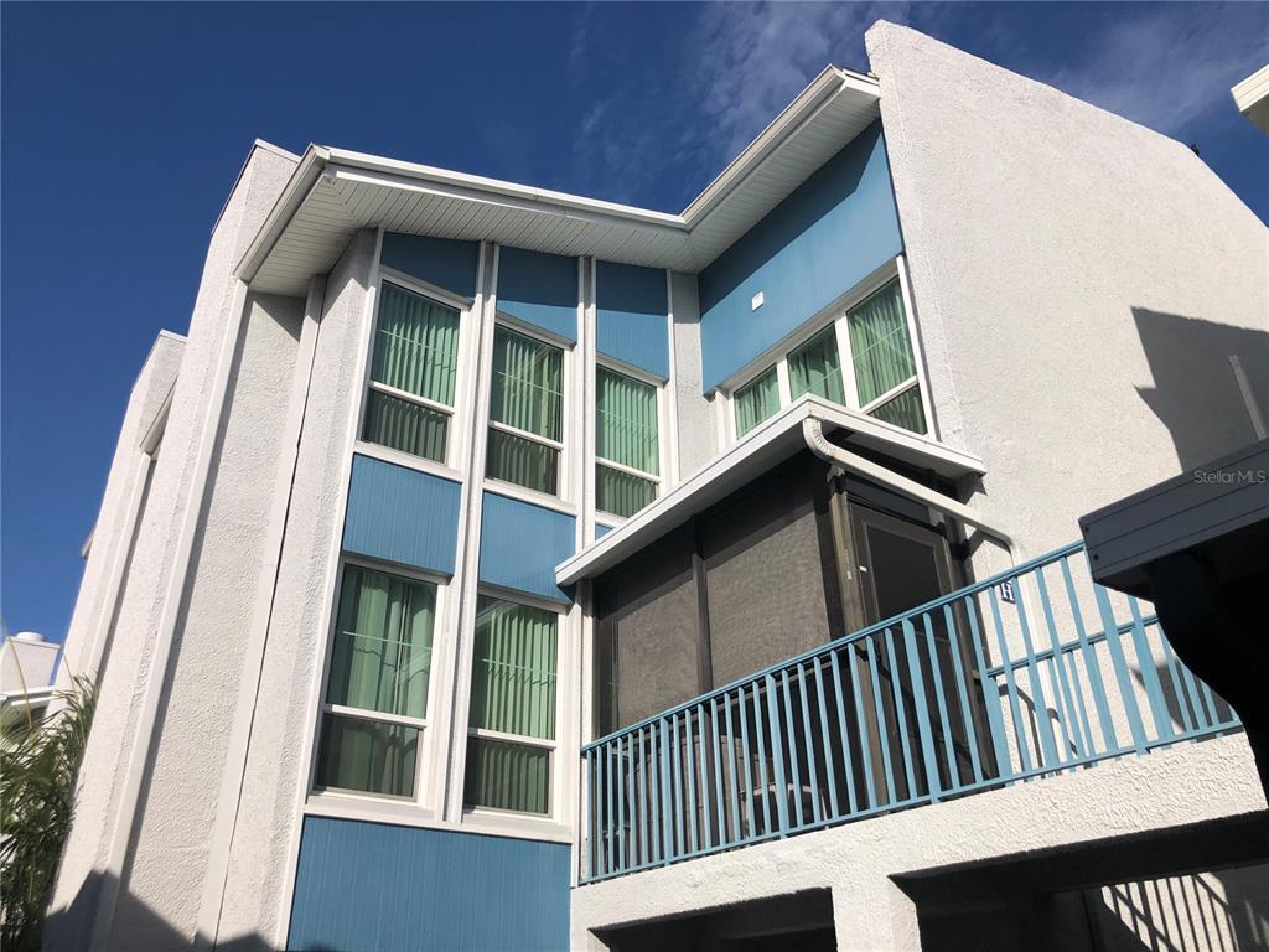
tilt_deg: +30.1
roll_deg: +0.7
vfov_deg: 49.7
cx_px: 634
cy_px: 476
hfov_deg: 63.4
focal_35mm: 28
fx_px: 1026
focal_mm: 3.99
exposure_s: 1/4367
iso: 25
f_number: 1.8
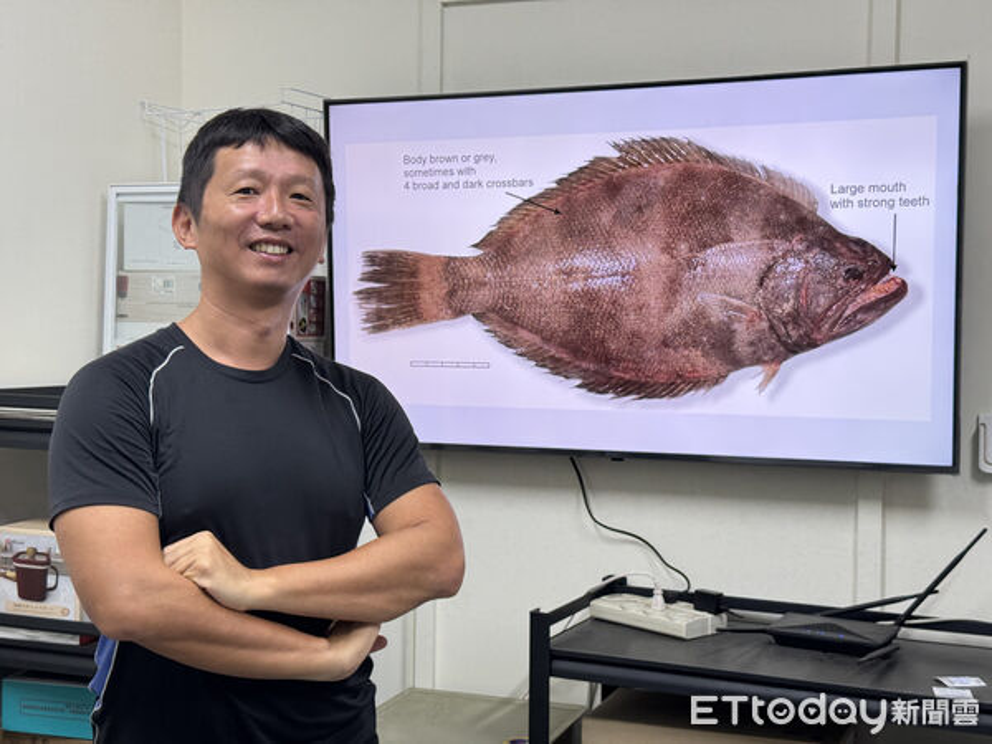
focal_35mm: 48
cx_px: 496
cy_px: 372
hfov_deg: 39.7
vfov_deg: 30.3
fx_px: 1376
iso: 100
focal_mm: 6.76
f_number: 1.78
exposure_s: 1/60
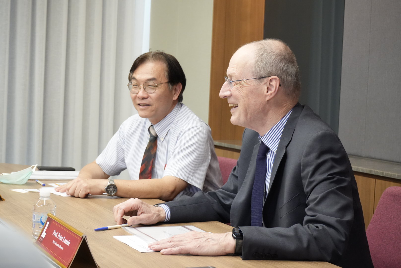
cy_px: 134
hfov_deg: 28.8
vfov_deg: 19.5
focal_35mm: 70
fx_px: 780
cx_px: 200
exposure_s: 1/100
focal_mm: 70
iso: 6400
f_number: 9
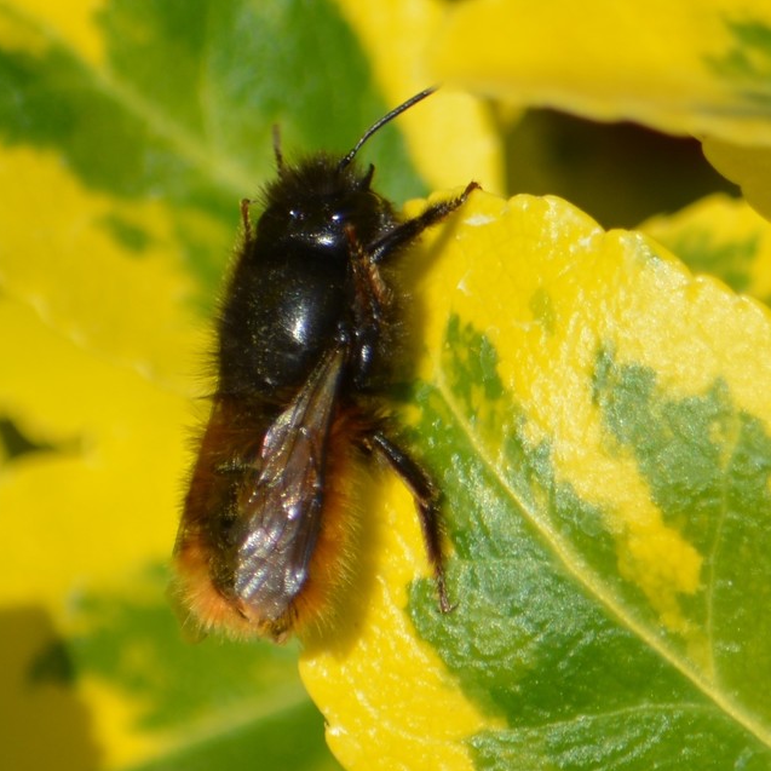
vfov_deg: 3.0
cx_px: 345
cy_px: 386
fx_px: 14515
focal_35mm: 576
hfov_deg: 3.0
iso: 100
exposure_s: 1/320
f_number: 8
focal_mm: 300
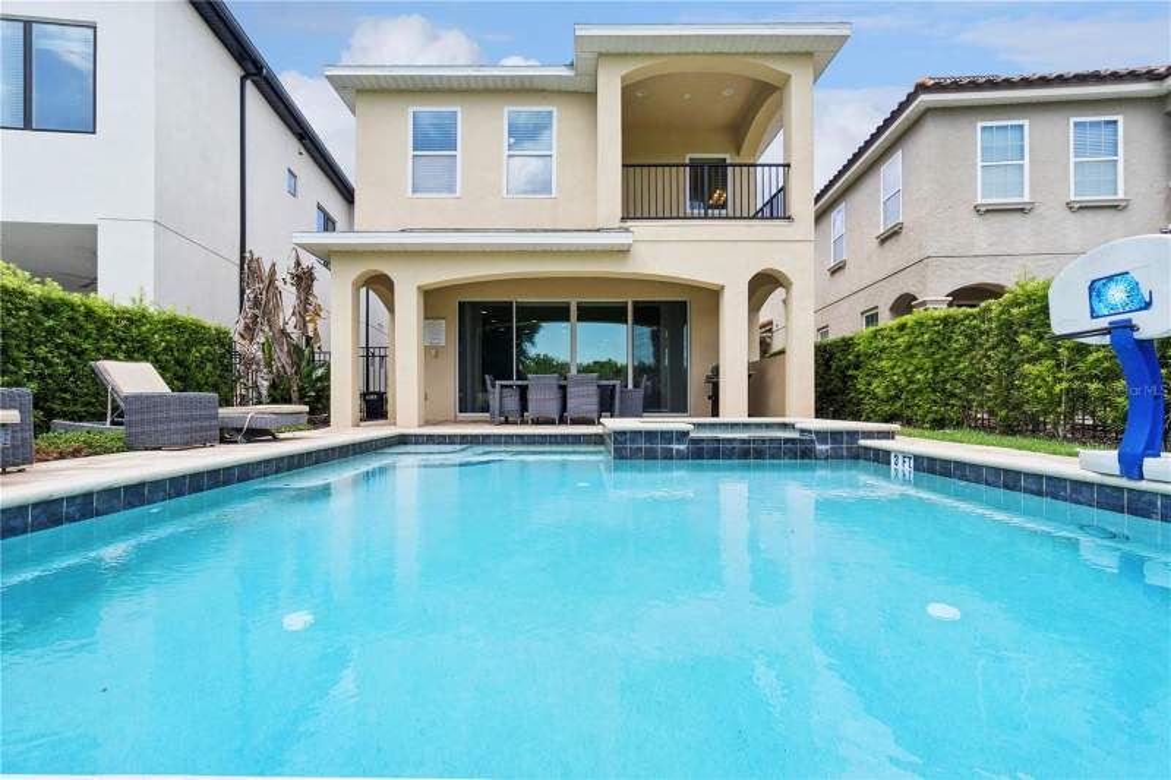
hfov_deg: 100.4
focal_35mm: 15
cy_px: 390
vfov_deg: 77.3
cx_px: 586
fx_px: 488
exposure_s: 1/500
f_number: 11
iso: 400
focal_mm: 10
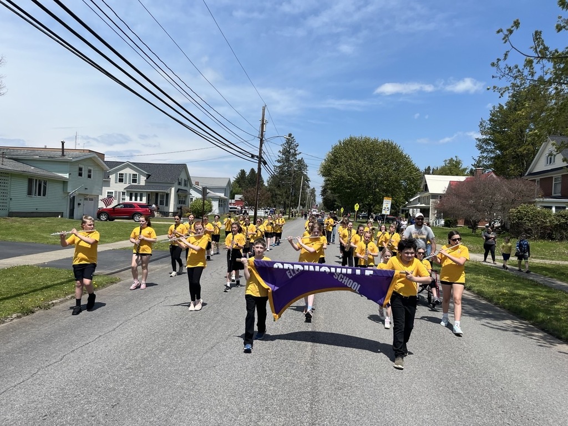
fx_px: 427
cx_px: 284
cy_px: 213
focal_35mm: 26
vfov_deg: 53.1
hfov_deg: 67.3
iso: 50
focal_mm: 5.1
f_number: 1.6
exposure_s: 1/4651
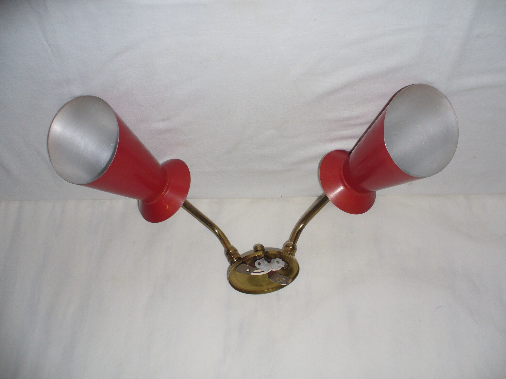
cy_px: 190
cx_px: 253
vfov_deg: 38.7
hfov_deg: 50.1
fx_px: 541
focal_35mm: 37
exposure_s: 1/30
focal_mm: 6.1
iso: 100
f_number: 2.8
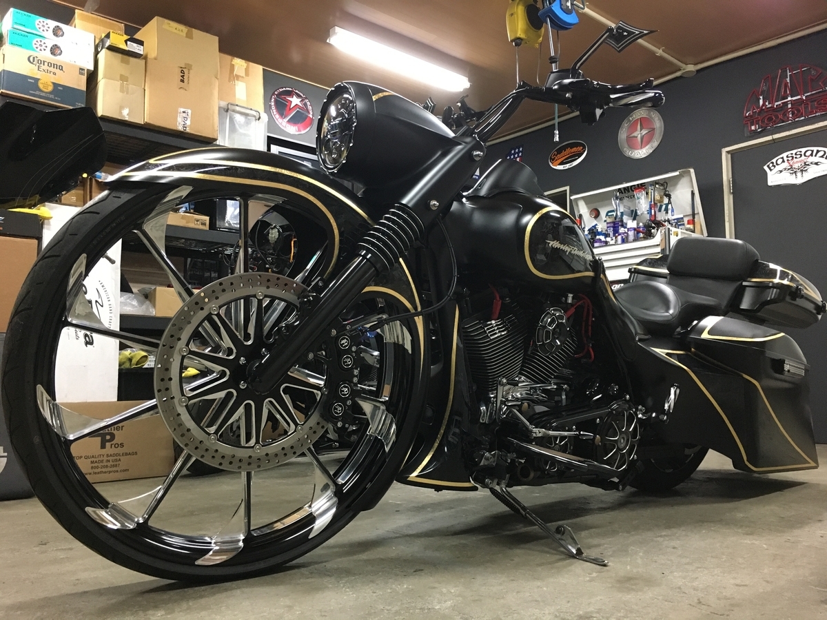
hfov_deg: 61.7
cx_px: 414
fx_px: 693
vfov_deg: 48.2
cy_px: 310
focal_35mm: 29
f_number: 2.2
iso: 200
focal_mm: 4.15
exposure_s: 1/30
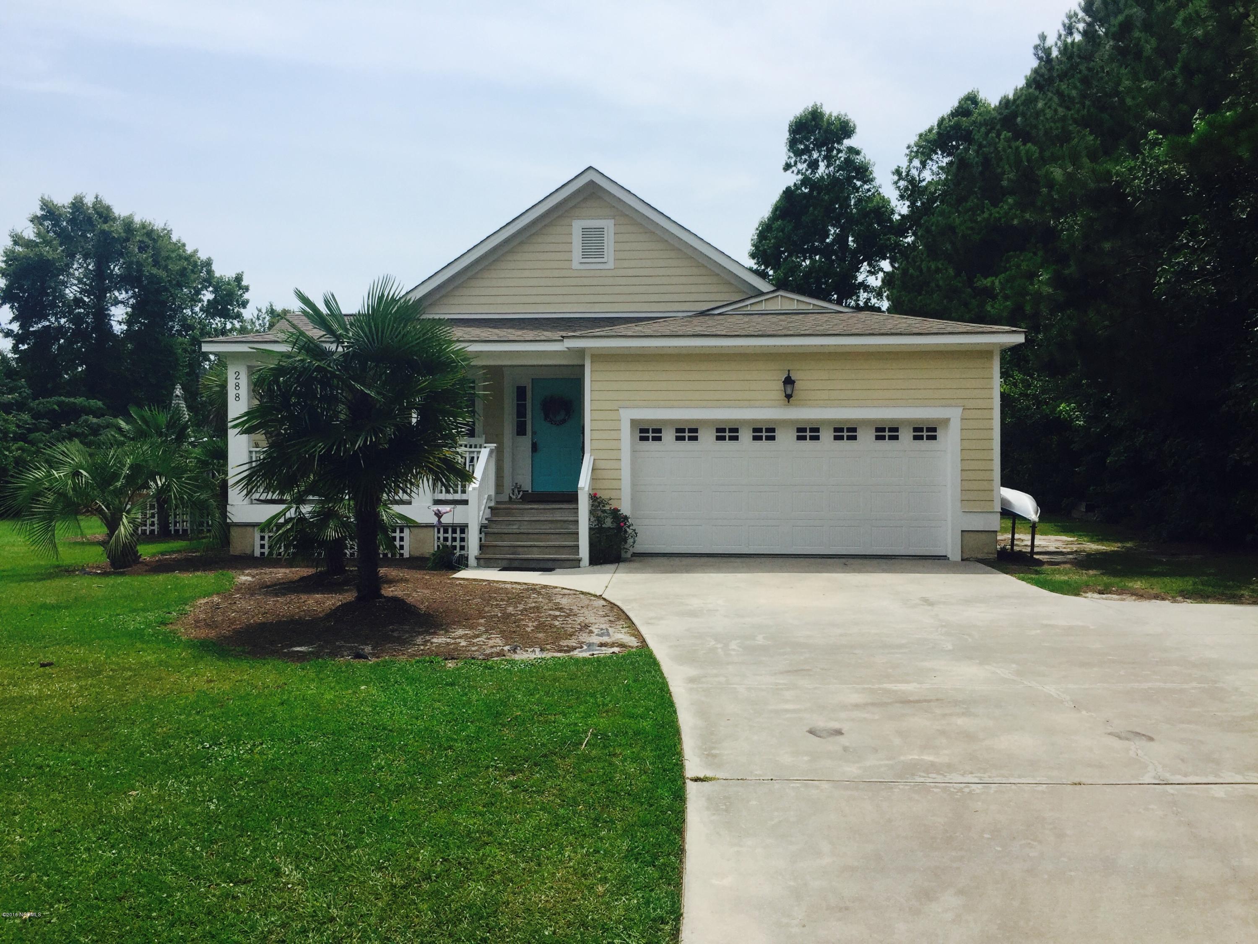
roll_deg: -0.2
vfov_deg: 48.2
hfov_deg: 61.7
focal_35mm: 29
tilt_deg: +0.7
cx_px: 629
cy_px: 472
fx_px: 1054
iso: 32
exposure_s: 1/3968
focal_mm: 4.15
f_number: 2.2
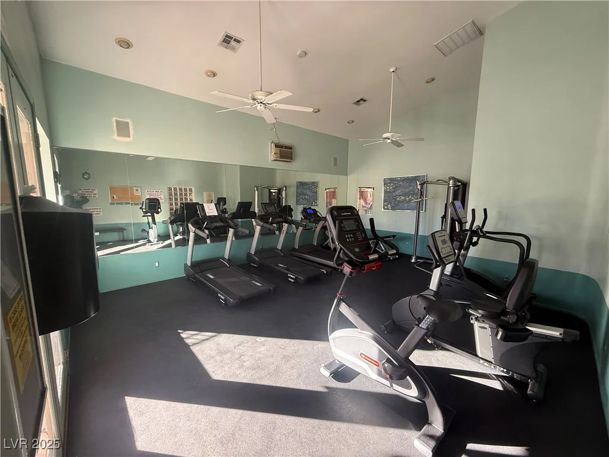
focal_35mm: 14
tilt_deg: -6.7
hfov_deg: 102.1
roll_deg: -0.3
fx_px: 246
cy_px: 228
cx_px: 304
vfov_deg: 85.7
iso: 250
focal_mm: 2.22
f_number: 2.2
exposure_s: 1/99
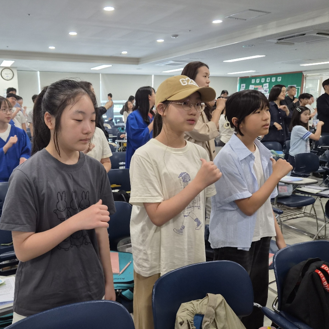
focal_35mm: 28
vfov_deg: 57.3
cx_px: 109
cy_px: 162
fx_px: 301
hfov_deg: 56.1
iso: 160
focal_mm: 5.4
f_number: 1.8
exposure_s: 1/120
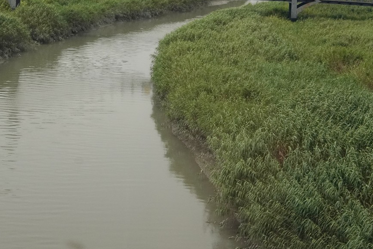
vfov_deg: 16.6
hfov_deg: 24.7
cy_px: 14
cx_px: 85
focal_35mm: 81
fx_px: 839
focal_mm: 35
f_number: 16
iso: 1600
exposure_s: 1/500
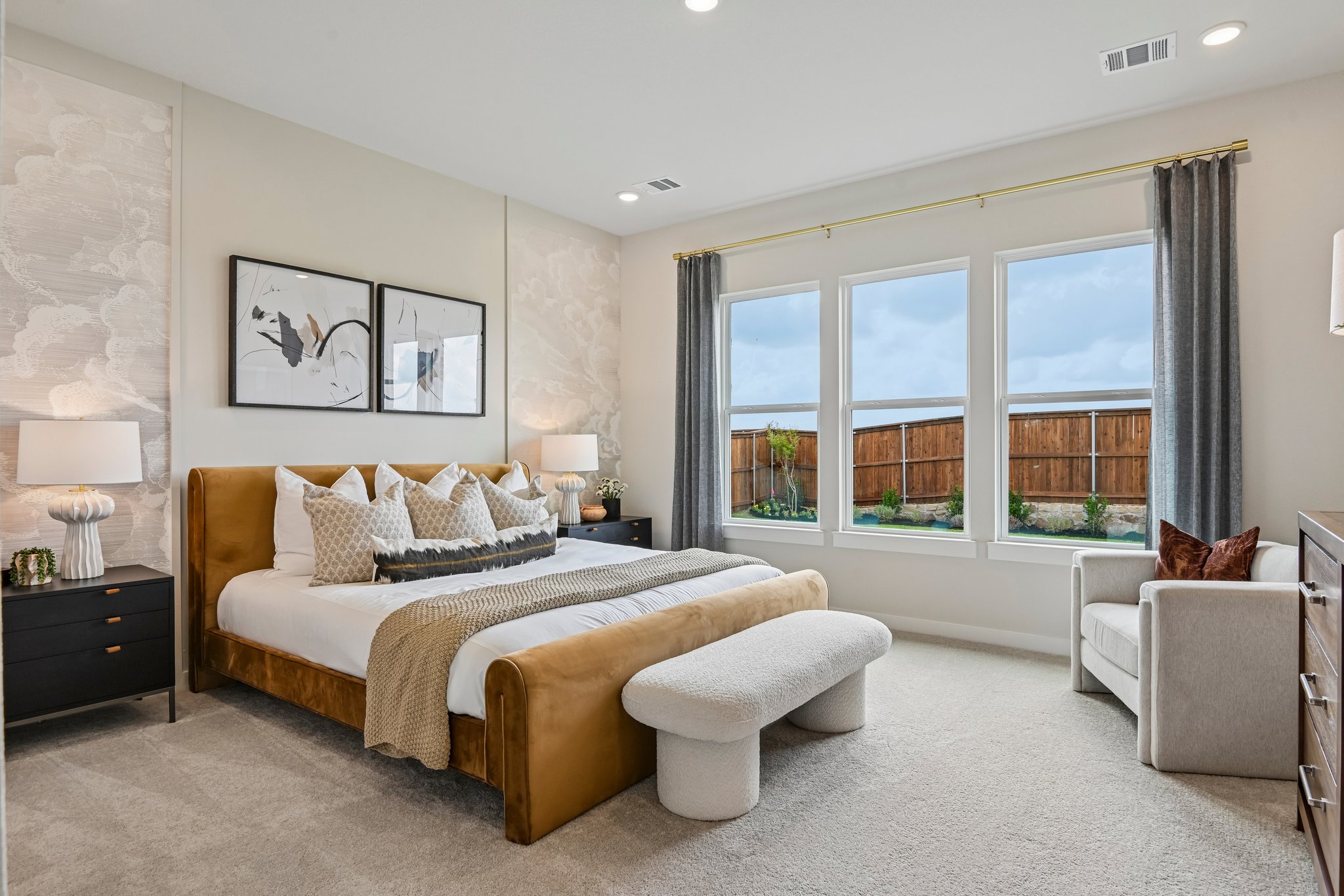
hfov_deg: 86.9
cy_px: 448
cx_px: 672
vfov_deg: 64.5
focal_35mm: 19
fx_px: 709
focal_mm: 19
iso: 400
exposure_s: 1/200
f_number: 8
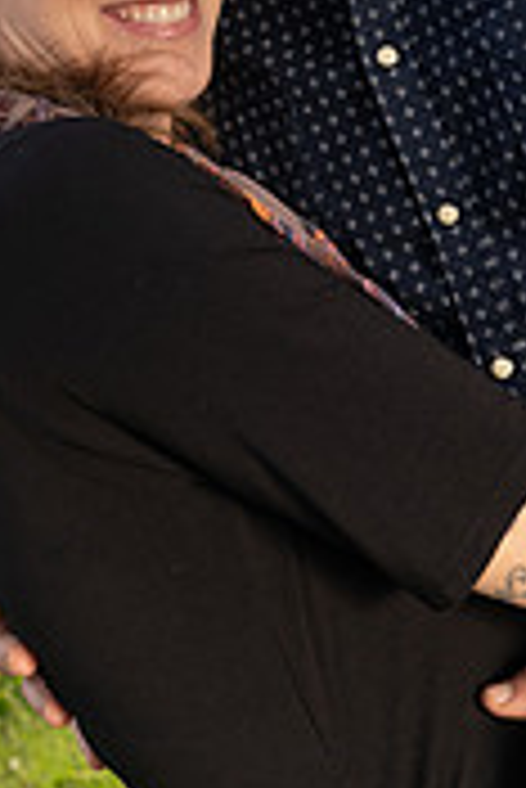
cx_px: 90
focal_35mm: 72
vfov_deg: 26.9
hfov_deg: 18.7
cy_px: 54
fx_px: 1575
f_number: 6.3
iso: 100
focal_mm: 28
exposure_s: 1/125
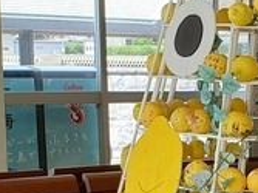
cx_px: 314
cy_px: 254
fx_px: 946
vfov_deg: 11.3
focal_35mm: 127
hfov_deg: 15.0
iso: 50
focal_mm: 4.3
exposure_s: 1/182
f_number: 2.4
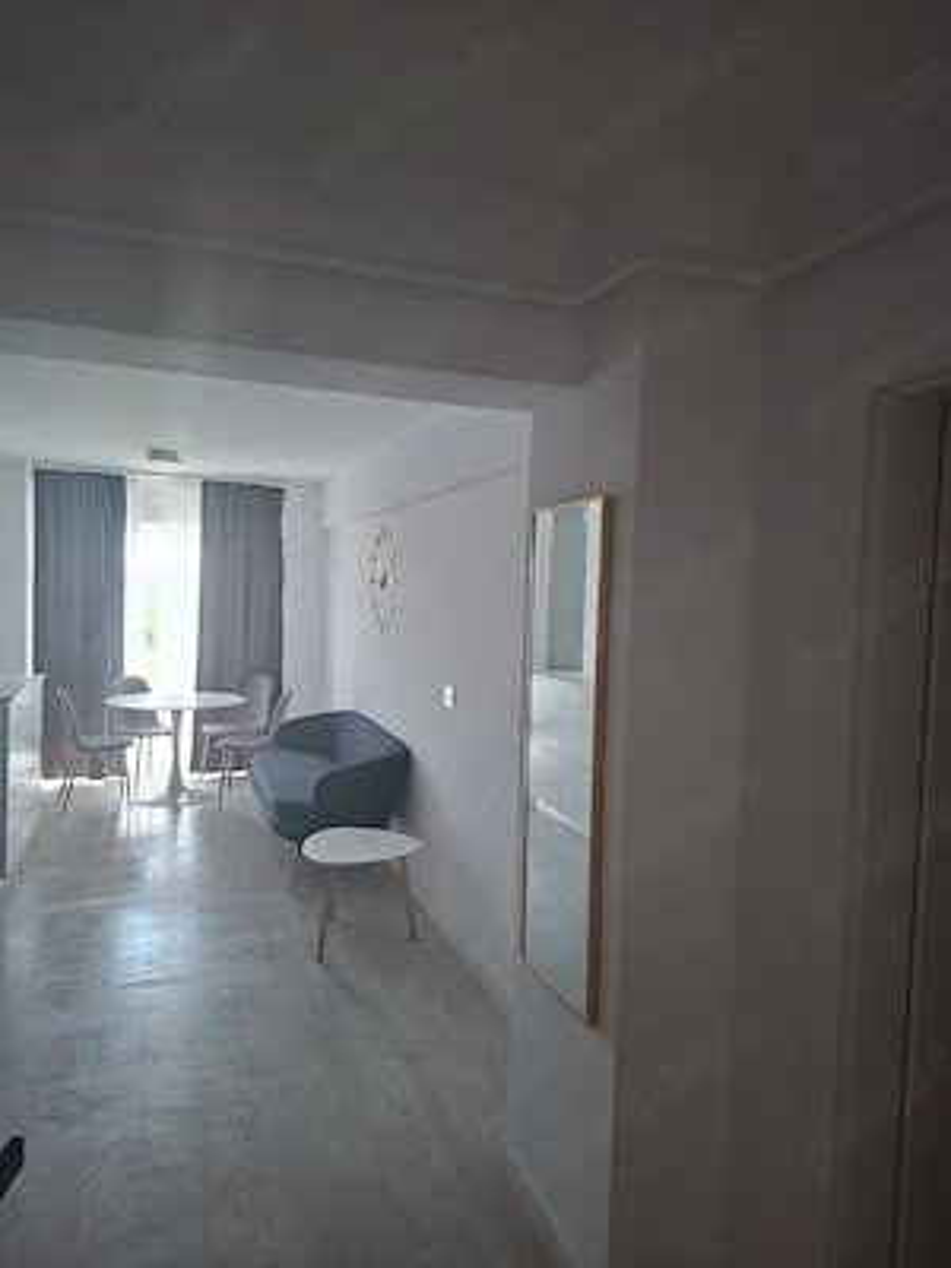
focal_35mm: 23
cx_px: 476
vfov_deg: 73.9
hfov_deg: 58.9
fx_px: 843
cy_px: 634
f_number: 1.8
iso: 250
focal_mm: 5.54
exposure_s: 1/120
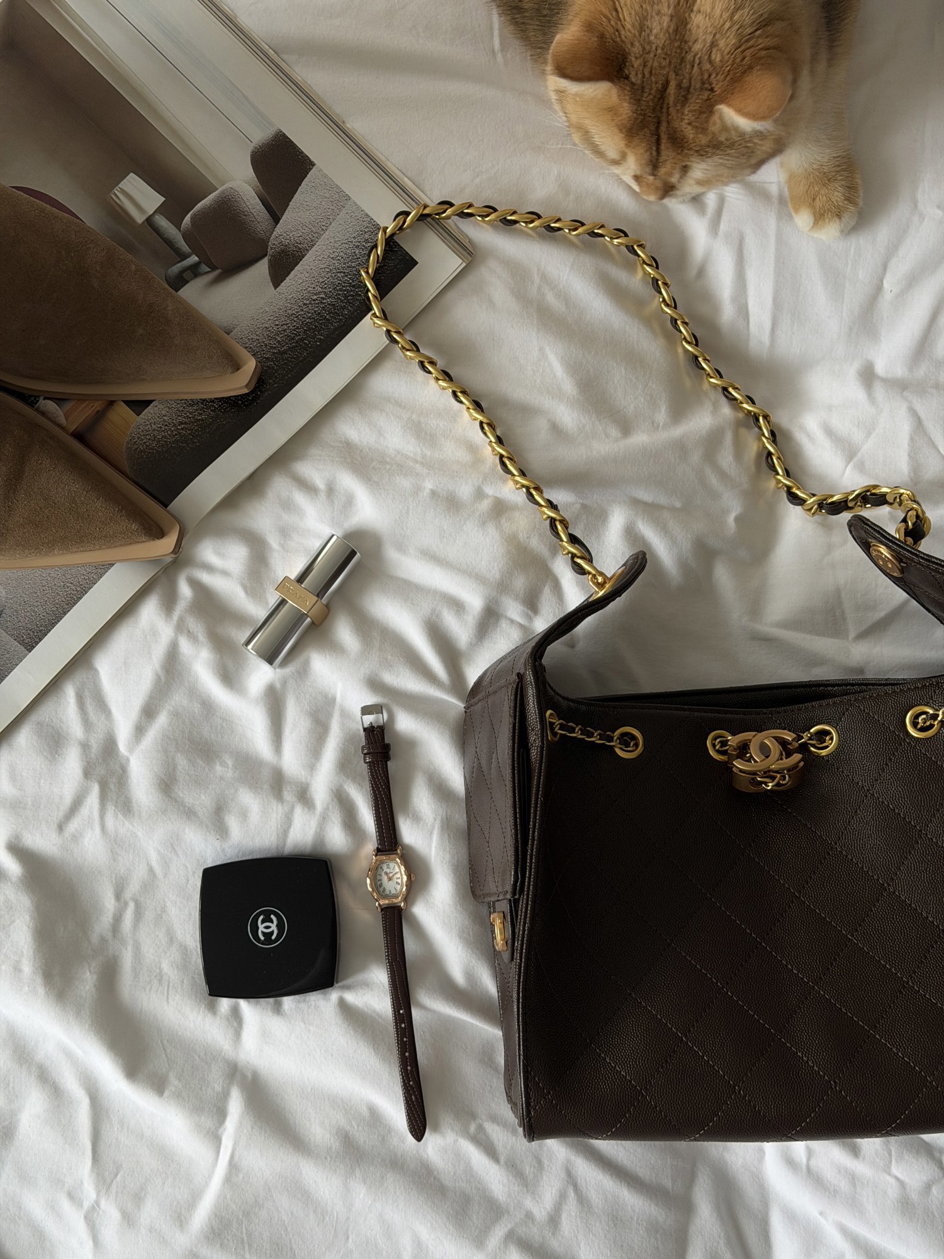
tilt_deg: -84.5
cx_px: 472
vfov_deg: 39.7
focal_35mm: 48
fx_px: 1745
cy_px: 630
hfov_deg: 30.3
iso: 100
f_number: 1.78
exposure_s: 1/60
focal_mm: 6.76
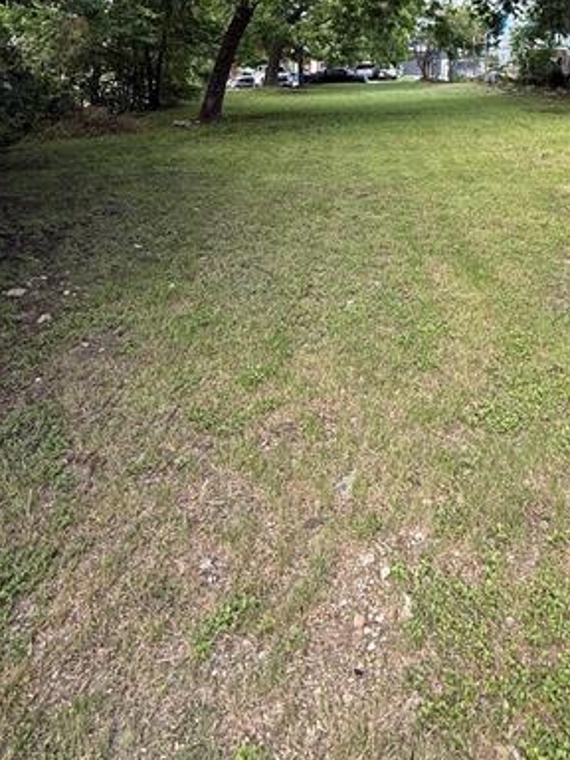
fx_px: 615
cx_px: 390
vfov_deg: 55.4
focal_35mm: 28
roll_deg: -2.2
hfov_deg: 48.7
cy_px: 81
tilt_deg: -3.0
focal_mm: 2.22
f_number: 2.2
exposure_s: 1/167
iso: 64
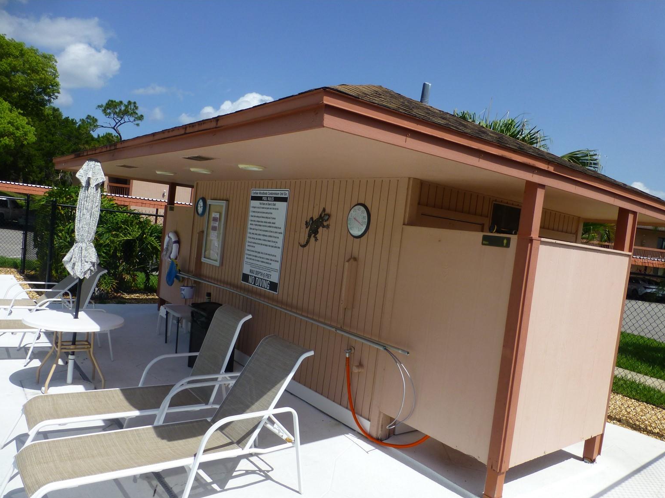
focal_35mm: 25
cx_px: 330
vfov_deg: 54.9
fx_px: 480
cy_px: 259
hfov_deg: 69.4
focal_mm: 4.3
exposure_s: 1/1300
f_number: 4
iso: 100
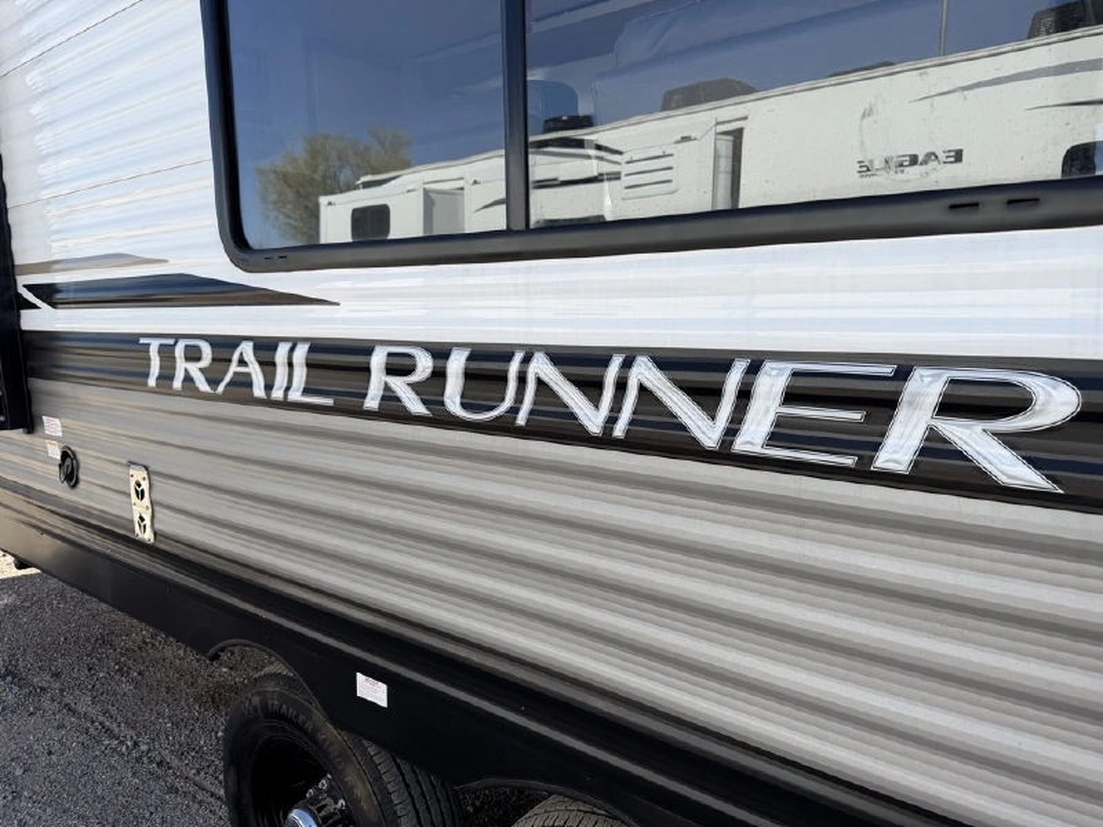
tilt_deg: -9.0
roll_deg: +0.7
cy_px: 414
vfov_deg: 56.8
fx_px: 765
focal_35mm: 24
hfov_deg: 71.6
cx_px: 552
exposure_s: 1/2000
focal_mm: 6.76
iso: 80
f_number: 1.78
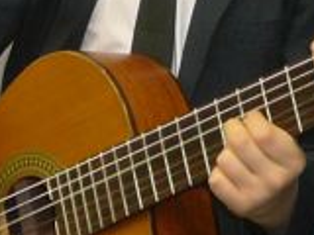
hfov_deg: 9.0
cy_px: -249
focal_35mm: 219
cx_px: 220
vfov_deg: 6.6
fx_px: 1987
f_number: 2.8
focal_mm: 5.2
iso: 100
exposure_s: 1/15
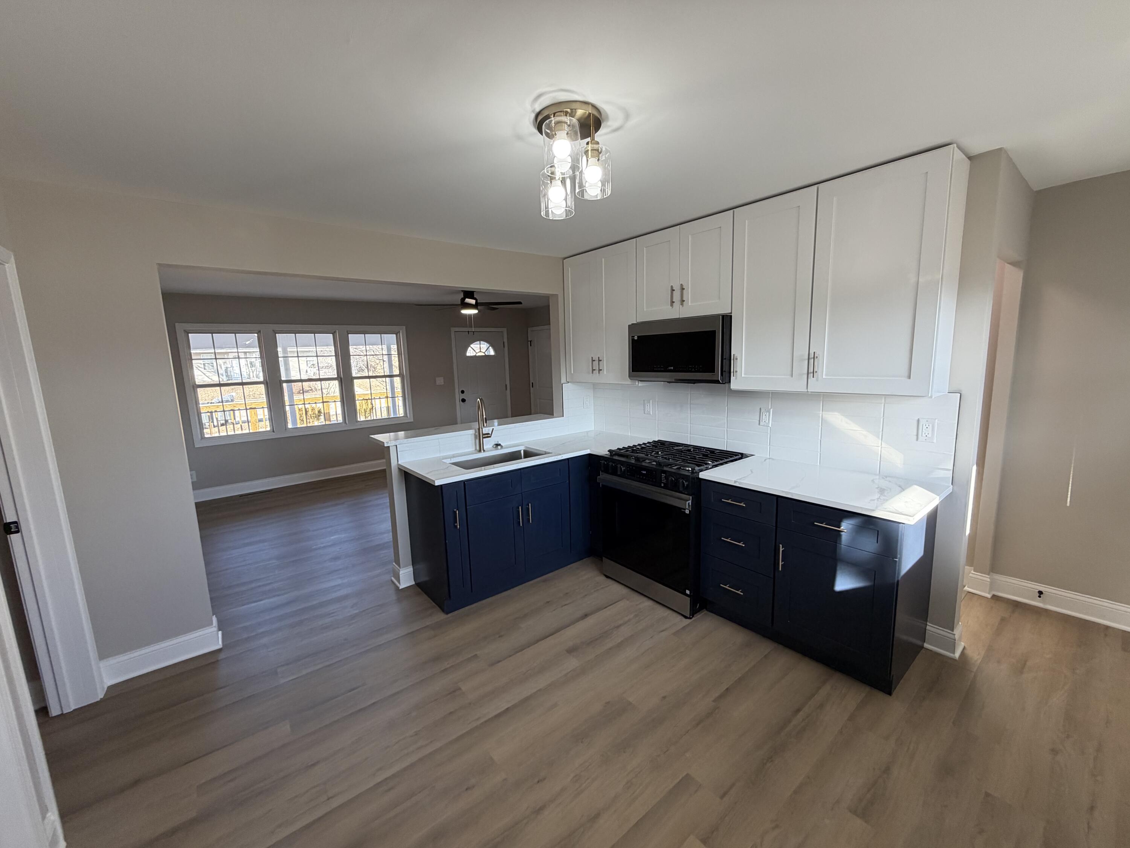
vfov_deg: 85.7
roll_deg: +2.6
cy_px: 424
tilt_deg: -9.0
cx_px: 565
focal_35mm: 14
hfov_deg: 102.1
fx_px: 457
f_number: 2.2
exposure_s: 1/120
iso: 125
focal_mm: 2.22
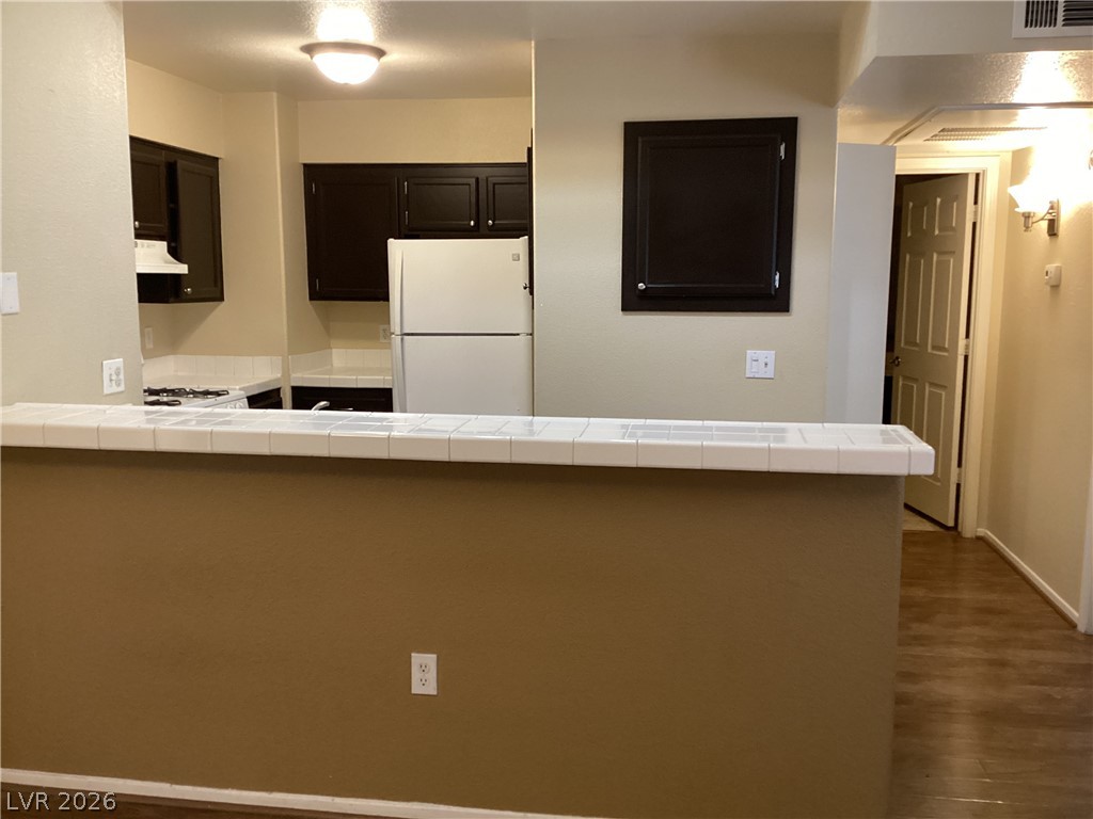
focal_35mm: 31
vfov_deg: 45.4
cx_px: 546
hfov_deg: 58.4
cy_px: 410
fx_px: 979
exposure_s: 1/40
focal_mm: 3.3
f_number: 2.4
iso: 320
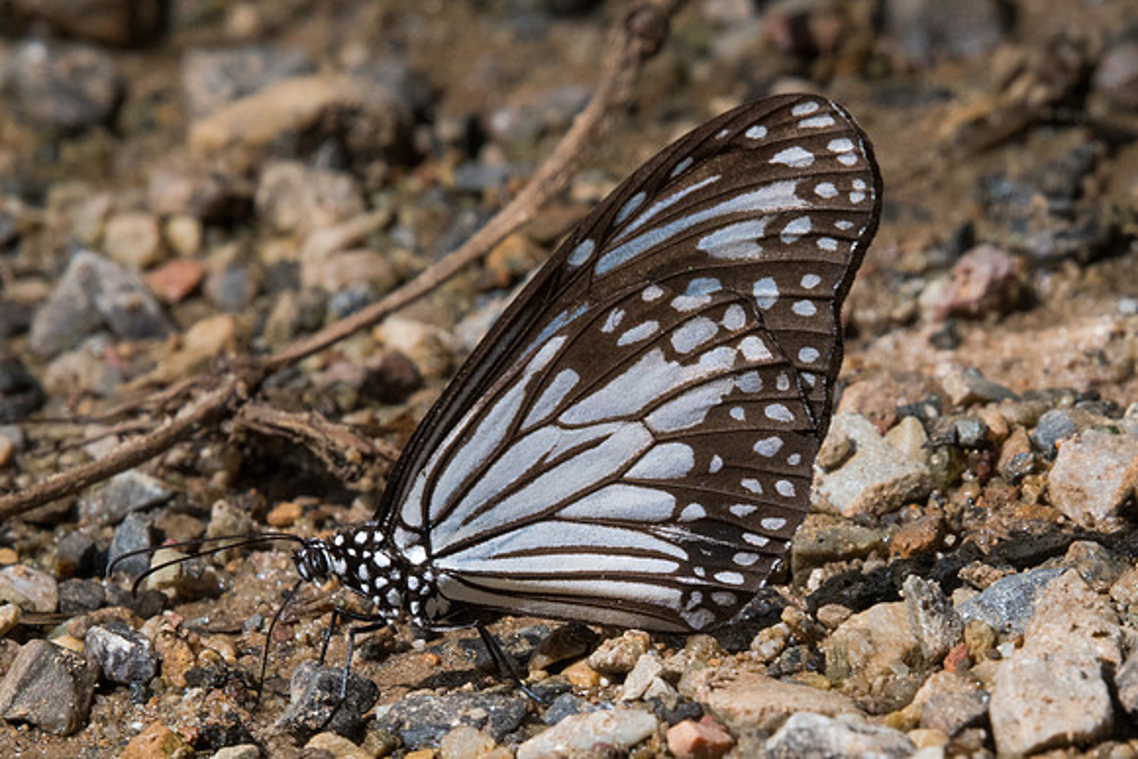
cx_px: 762
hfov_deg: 1.9
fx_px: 33633
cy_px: 606
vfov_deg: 1.3
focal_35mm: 1064
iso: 800
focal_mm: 400
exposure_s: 1/500
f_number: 16
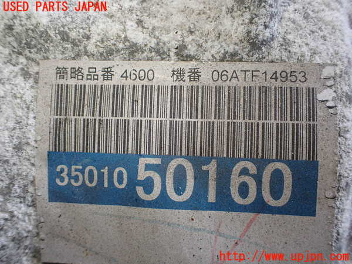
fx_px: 305
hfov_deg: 60.0
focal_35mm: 30
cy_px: 132
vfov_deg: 46.8
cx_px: 176
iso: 100
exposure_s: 1/125
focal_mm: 5.4
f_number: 2.3
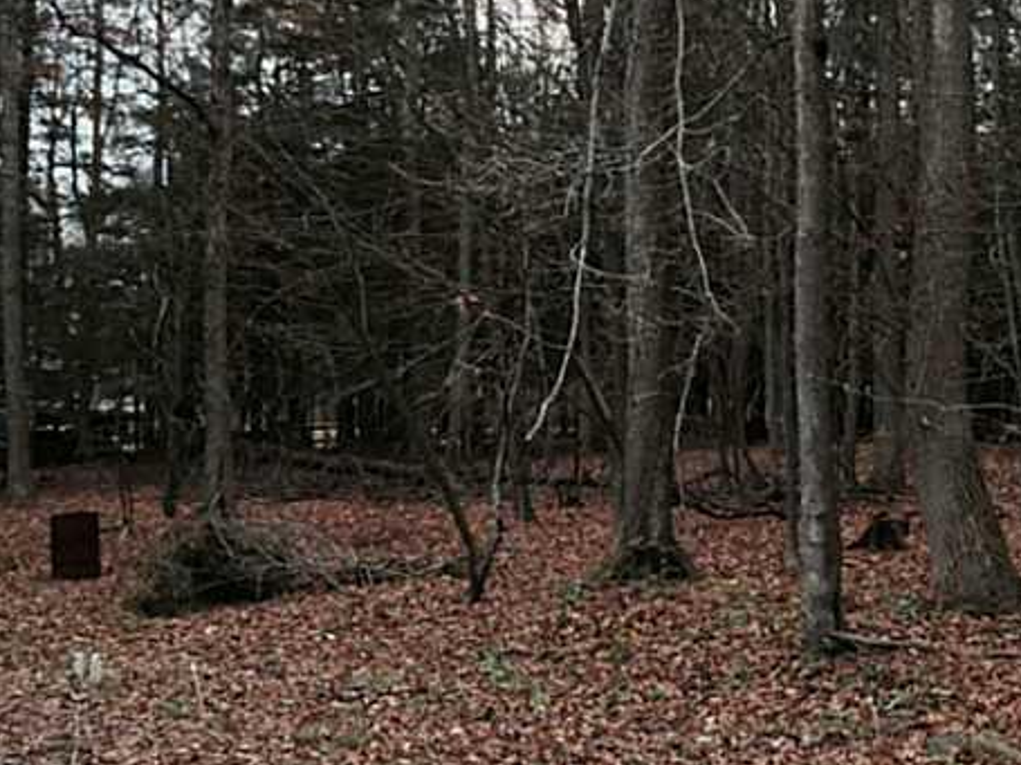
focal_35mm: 51
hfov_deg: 37.3
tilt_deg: +8.1
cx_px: 640
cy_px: 296
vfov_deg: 28.5
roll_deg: -1.9
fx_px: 1504
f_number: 2.2
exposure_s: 1/120
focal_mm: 4.15
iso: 50
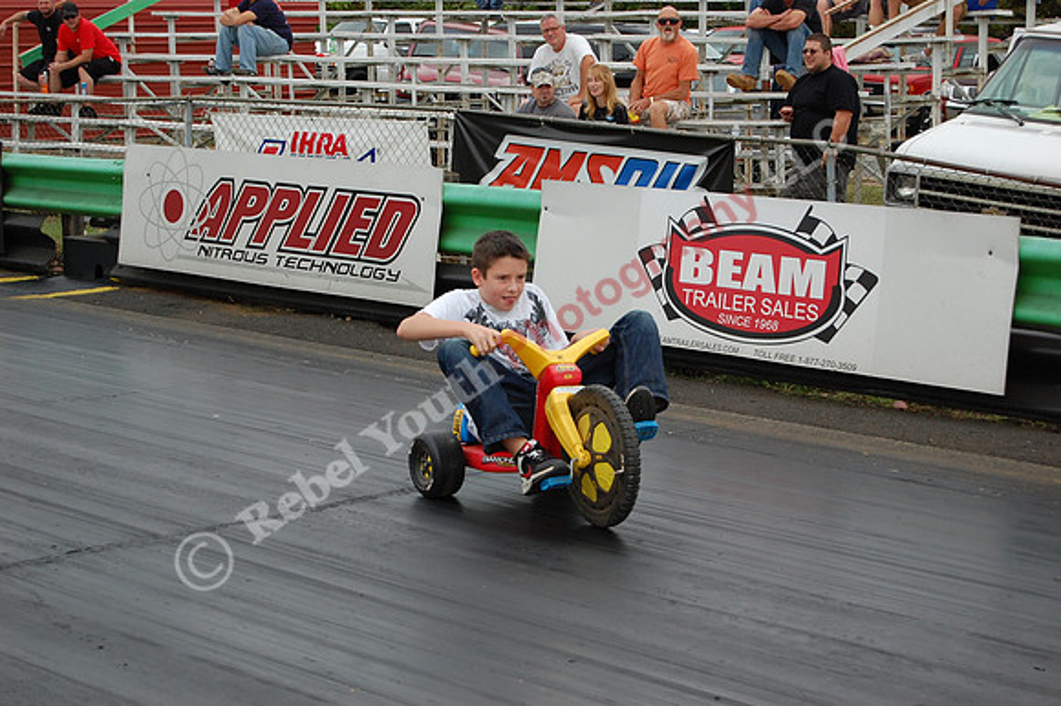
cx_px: 530
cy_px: 353
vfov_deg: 16.5
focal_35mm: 82
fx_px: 2430
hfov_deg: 24.6
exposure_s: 1/1000
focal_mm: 55
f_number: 5.6
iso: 400
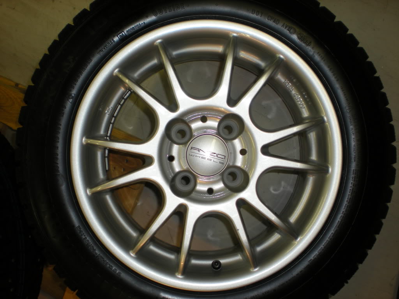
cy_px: 150
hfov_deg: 49.0
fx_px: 438
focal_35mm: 38
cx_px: 200
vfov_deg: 37.7
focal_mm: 6.3
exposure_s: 1/37.8
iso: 64
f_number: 3.1
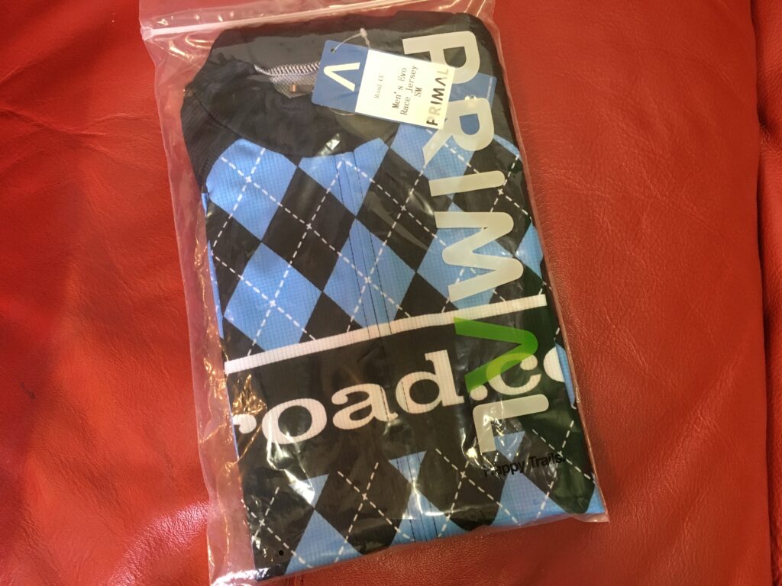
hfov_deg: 61.7
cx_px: 391
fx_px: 655
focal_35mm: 29
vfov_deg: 48.2
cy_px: 293
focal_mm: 4.15
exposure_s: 1/33
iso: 160
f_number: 2.2
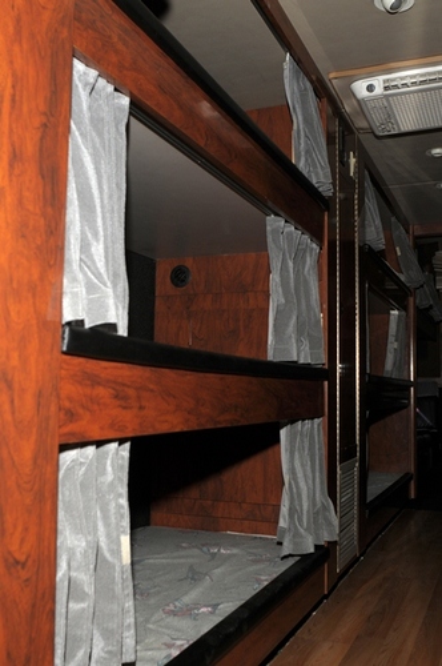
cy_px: 333
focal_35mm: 36
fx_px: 665
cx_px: 221
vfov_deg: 53.2
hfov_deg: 36.8
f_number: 5.6
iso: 200
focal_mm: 24
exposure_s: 1/160
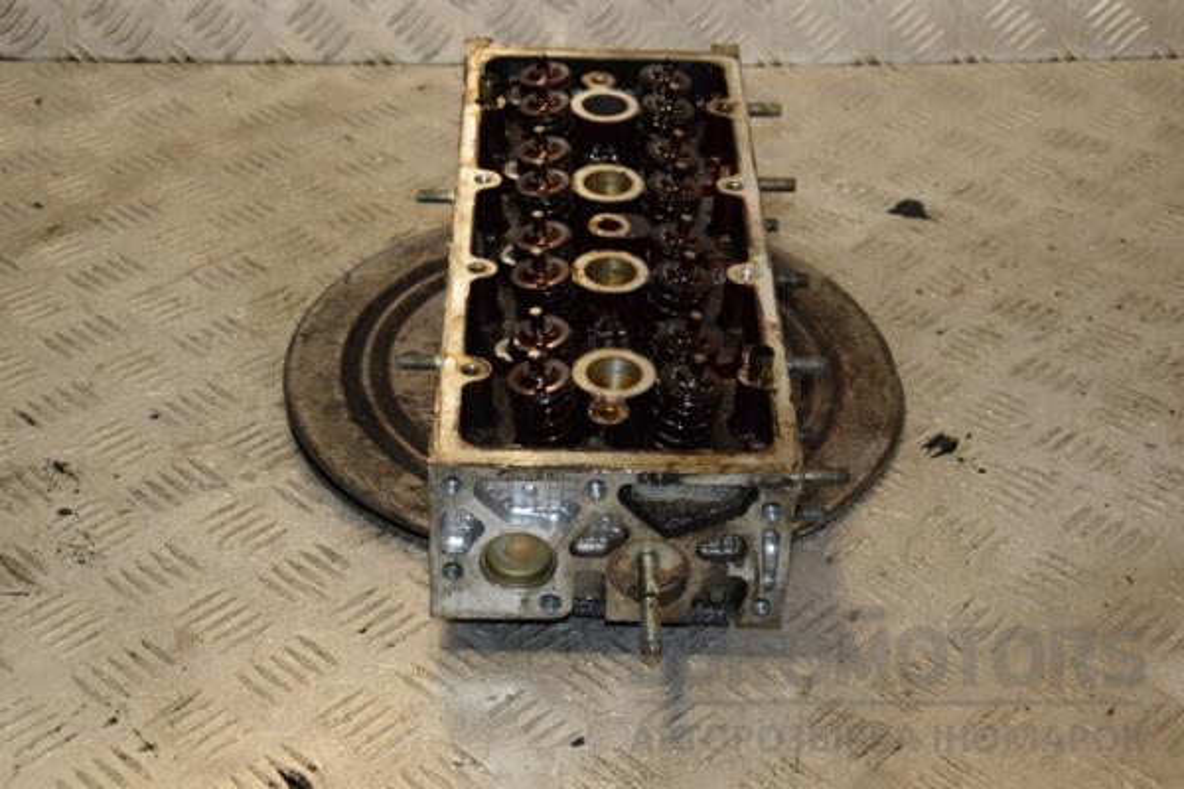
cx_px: 592
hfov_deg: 31.9
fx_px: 2072
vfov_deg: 21.6
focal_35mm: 63
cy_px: 394
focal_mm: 42
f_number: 6.3
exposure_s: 1/200
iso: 800
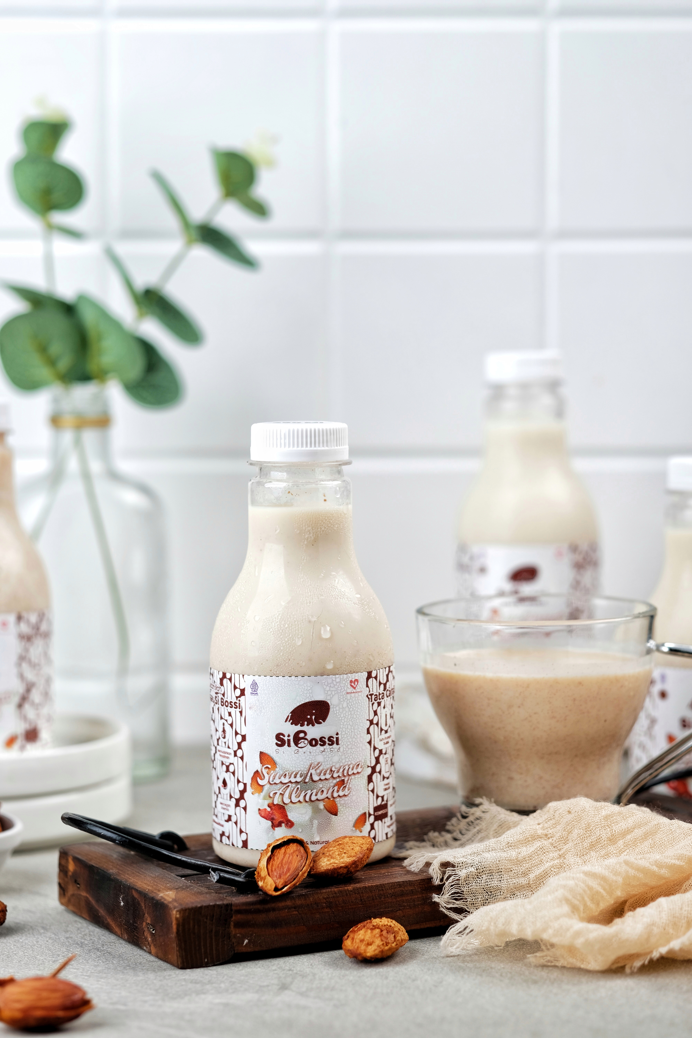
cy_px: 519
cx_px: 346
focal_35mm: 84
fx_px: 2422
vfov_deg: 24.2
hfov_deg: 16.3
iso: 100
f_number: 3.6
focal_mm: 56
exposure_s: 1/100
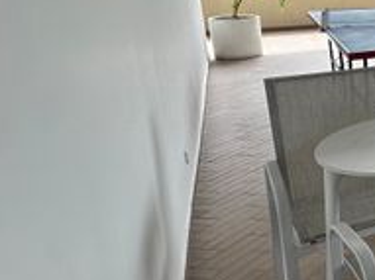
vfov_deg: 29.0
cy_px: 59
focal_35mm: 49
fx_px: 530
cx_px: 651
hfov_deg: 23.3
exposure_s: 1/299
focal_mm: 2.22
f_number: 2.2
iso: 40
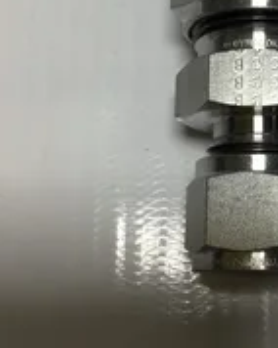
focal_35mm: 68
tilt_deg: -71.3
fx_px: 701
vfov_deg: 27.6
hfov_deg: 21.9
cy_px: 90
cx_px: 255
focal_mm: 3.3
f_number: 2.4
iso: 25
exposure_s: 1/213
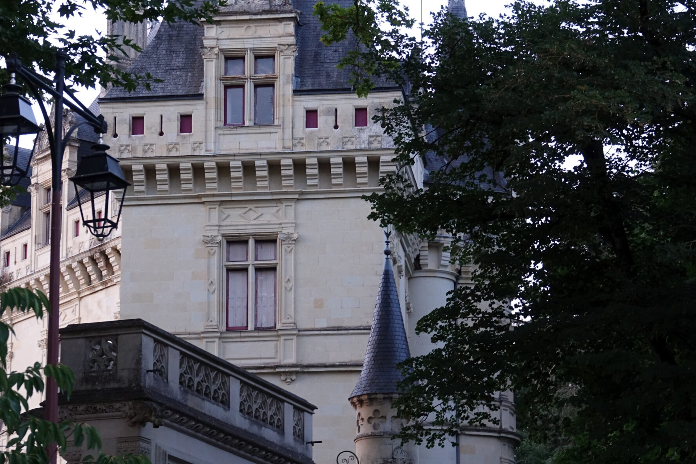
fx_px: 2146
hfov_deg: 18.4
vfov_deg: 12.3
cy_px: 296
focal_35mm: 111
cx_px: 288
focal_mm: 28.07
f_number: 3.5
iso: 400
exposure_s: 1/20
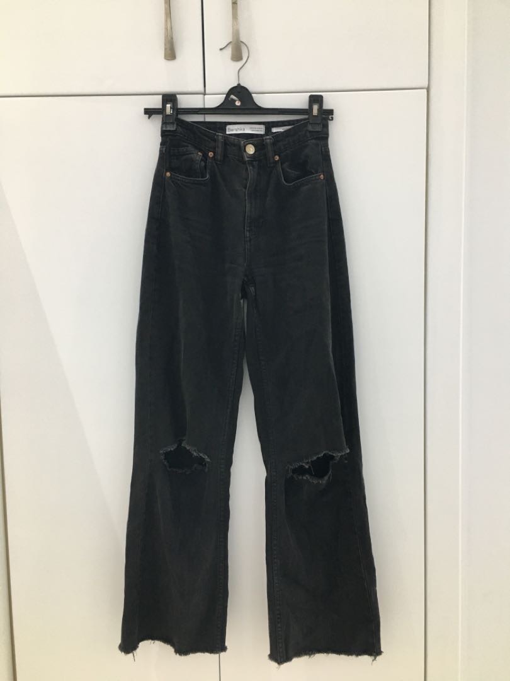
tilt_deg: -4.8
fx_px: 570
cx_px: 255
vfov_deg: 61.7
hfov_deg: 48.2
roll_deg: +1.2
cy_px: 340
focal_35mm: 29
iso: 125
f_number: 2.2
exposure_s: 1/33
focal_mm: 4.15
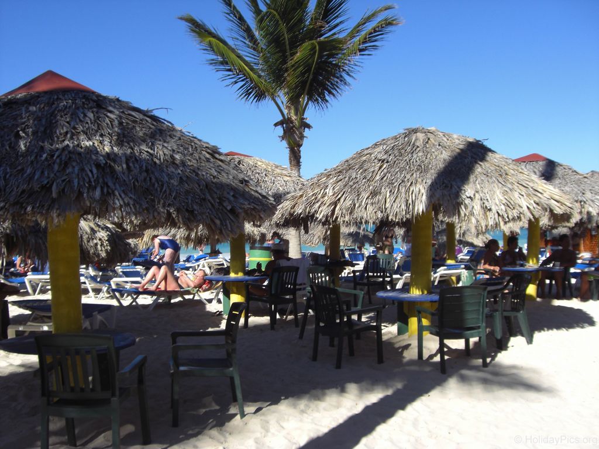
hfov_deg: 49.0
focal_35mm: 38
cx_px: 300
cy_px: 224
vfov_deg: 37.7
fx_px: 658
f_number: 8
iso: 64
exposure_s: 1/125
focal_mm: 6.2
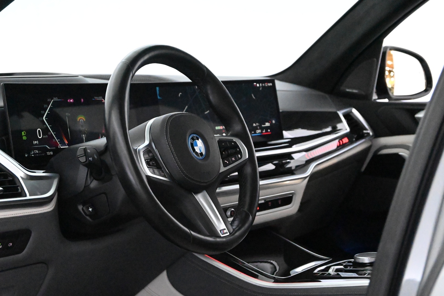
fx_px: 832
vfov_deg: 20.2
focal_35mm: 68
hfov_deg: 29.9
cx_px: 222
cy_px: 148
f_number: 6
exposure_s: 1/80
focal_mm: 45
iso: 25600
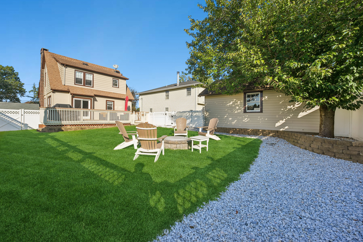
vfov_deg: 81.2
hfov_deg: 104.3
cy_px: 121
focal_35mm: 14
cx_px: 182
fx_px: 141
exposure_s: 1/160
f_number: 7.1
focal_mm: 14
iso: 100
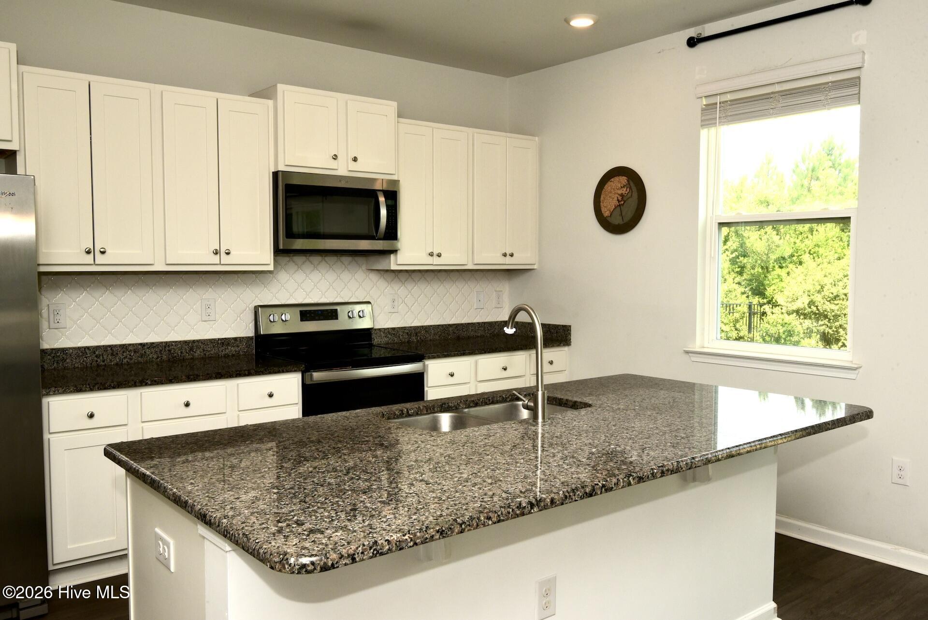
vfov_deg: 43.6
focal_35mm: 30
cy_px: 310
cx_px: 464
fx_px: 774
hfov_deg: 61.9
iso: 1000
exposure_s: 1/60
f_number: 22
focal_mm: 30
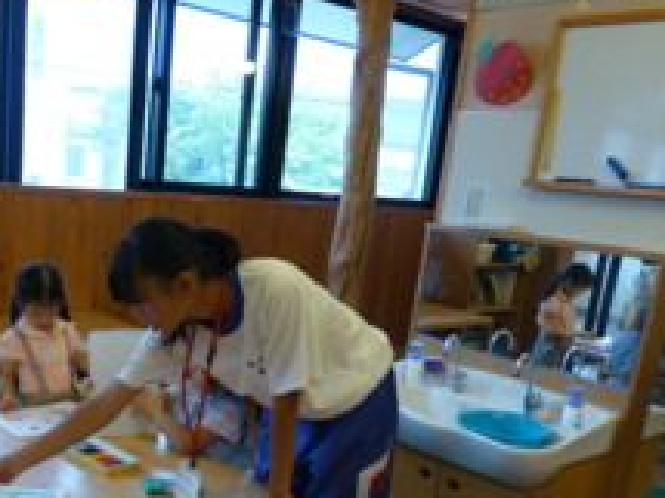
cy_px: 384
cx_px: 192
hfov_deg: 46.7
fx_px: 749
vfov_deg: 35.8
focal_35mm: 39
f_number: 3.3
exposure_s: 1/50
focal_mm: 4.3
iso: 400
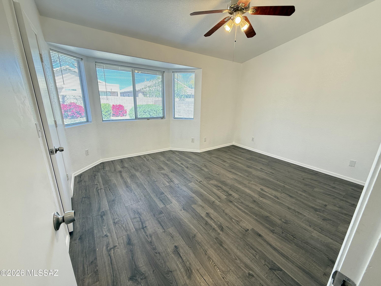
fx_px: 154
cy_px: 143
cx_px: 190
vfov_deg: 85.7
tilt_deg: -14.8
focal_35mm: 14
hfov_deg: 102.1
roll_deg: -1.5
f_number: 2.2
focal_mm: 2.22
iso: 125
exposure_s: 1/99
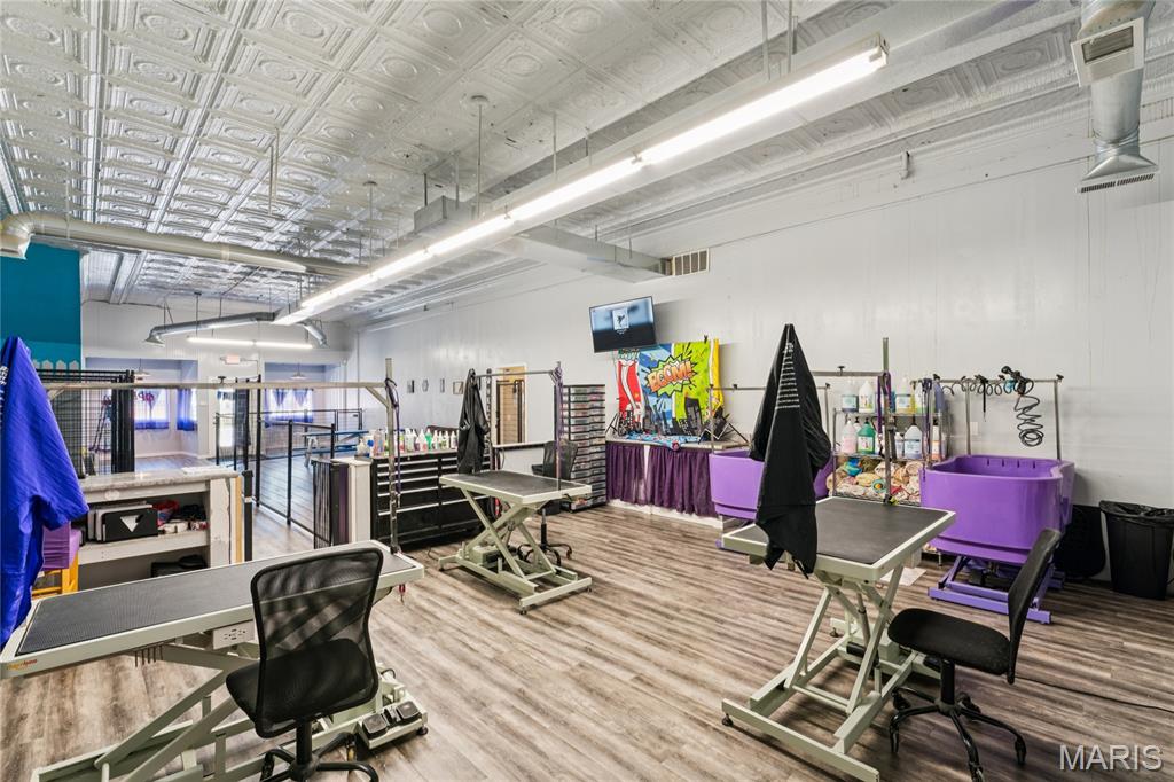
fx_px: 518
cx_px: 587
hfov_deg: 97.1
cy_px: 391
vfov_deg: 74.1
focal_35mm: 16
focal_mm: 15.9
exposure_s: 1/1.67
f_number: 13
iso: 320
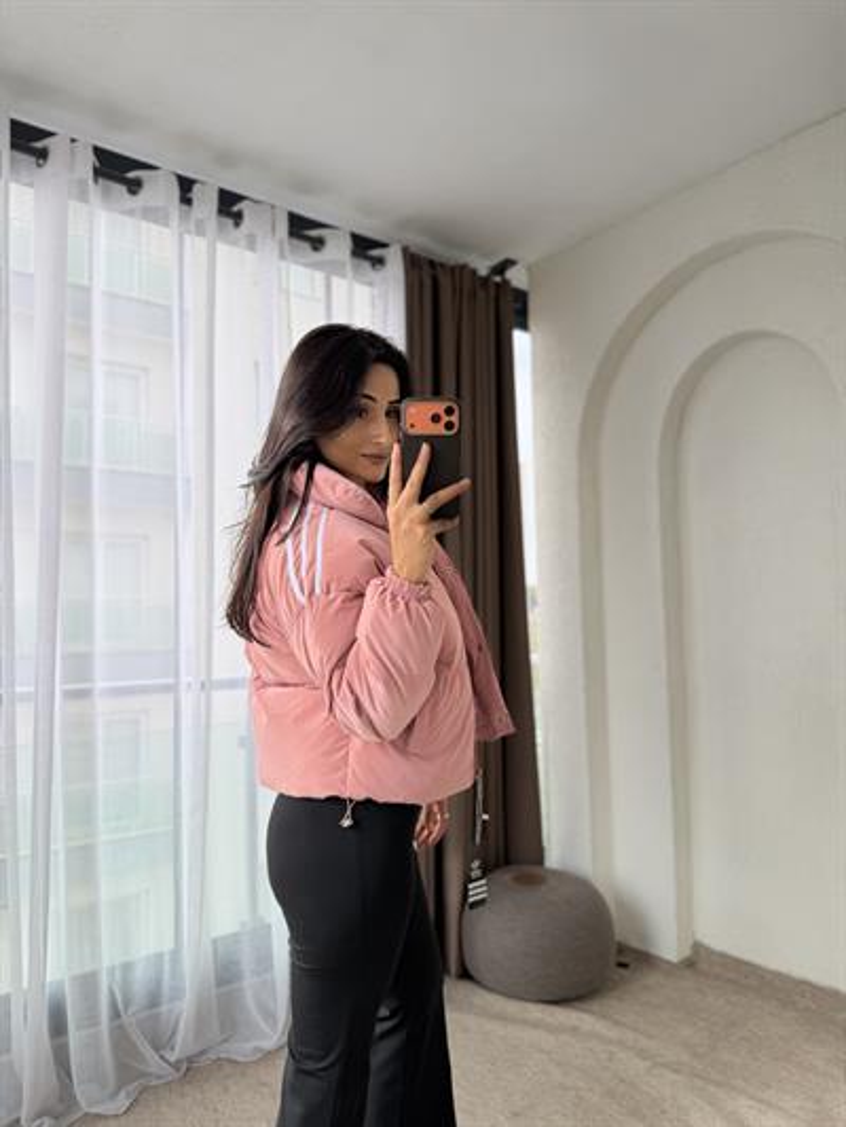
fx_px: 782
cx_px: 423
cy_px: 564
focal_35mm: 24
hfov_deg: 56.8
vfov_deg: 71.6
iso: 64
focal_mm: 6.76
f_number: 1.78
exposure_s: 1/154
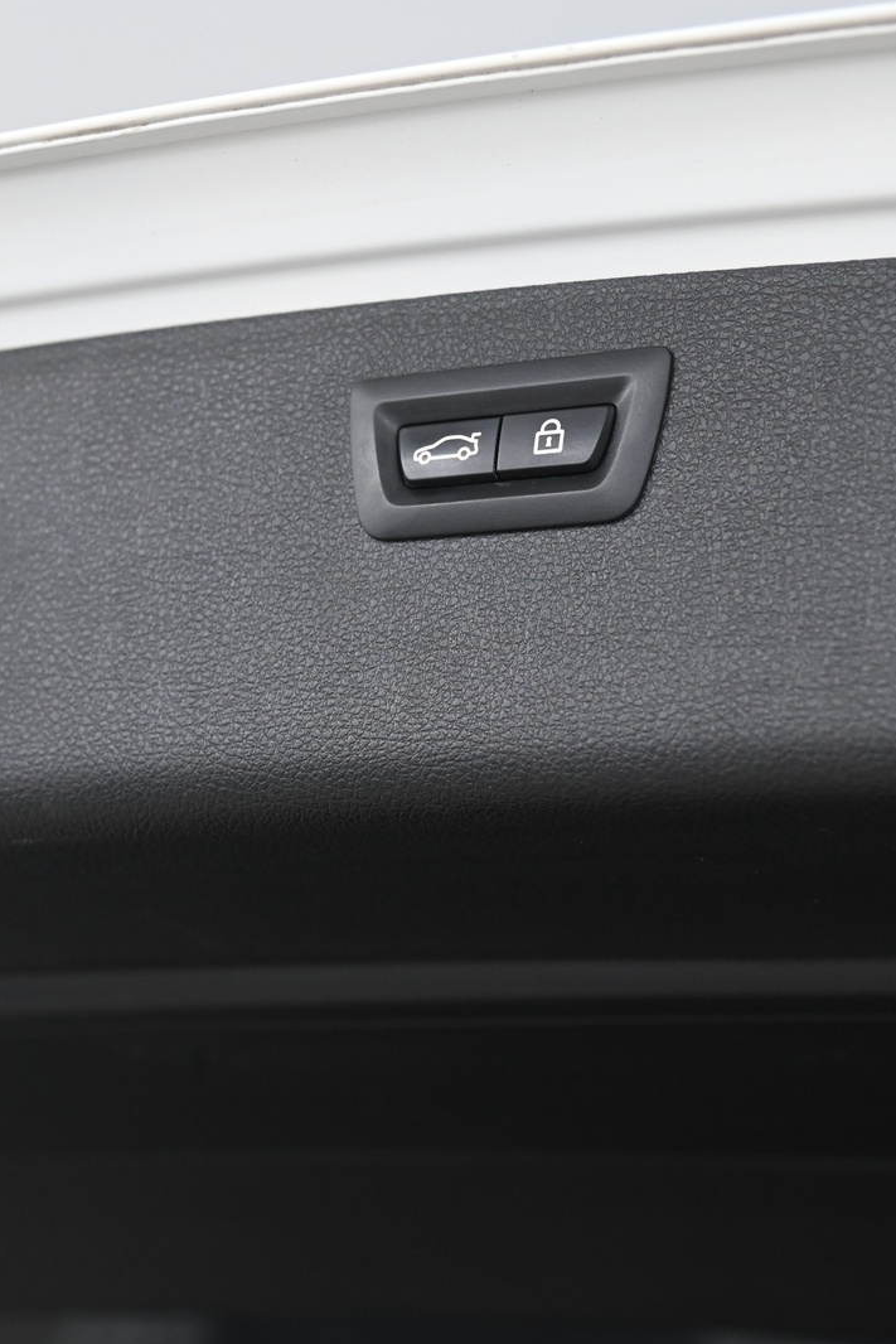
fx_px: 2612
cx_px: 476
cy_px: 667
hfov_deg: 19.5
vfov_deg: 28.8
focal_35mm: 70
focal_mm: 46
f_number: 4
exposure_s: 1/80
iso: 2000
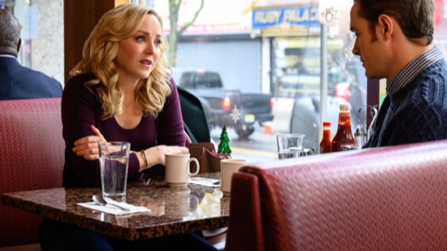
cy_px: 109
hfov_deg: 28.6
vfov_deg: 16.3
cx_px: 223
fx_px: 877
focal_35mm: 74
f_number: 5.6
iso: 3200
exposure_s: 1/200
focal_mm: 70
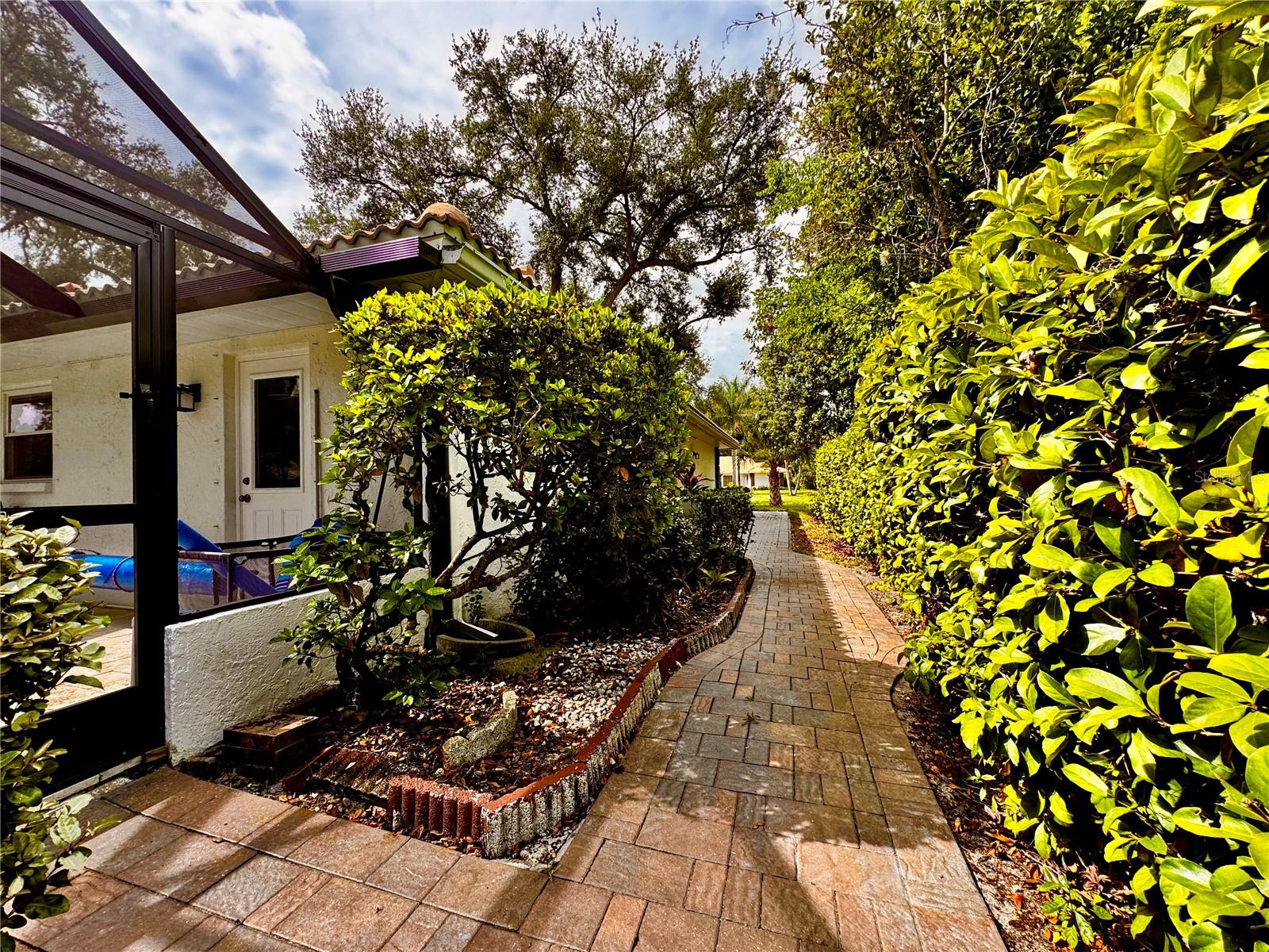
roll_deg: +1.4
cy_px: 476
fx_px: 513
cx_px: 634
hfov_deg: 102.1
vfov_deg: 85.7
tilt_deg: +0.0
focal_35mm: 14
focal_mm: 2.22
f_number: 2.2
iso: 40
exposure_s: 1/498
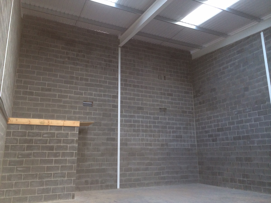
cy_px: 102
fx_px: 235
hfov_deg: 60.0
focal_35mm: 30
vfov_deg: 46.8
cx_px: 136
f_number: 2.2
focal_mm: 4.12
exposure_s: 1/30
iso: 160
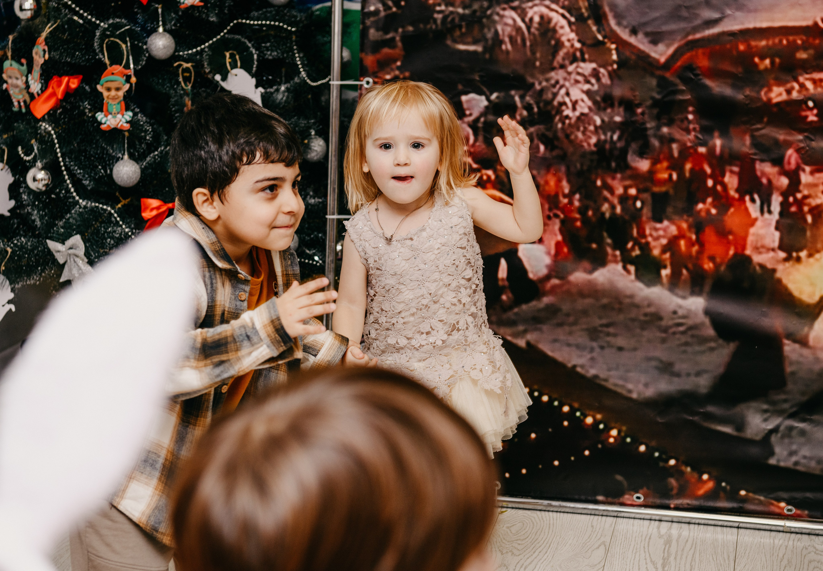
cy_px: 303
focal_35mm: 75
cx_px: 369
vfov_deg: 18.8
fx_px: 1725
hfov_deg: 26.8
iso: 250
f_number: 4.5
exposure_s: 1/160
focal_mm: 65
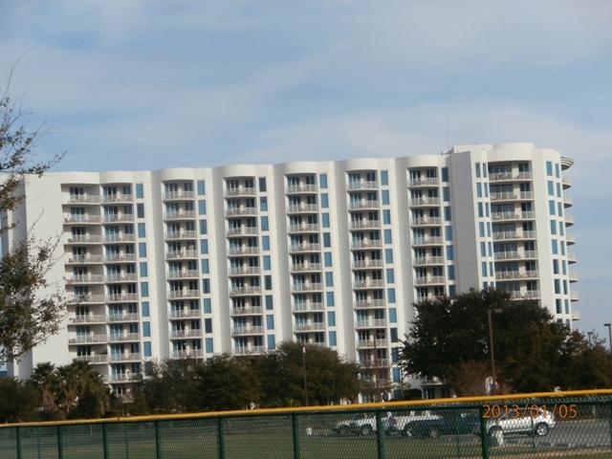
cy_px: 230
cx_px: 306
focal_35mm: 110
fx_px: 1945
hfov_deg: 17.9
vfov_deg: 13.5
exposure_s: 1/500
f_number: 5.4
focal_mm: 19.54
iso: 100
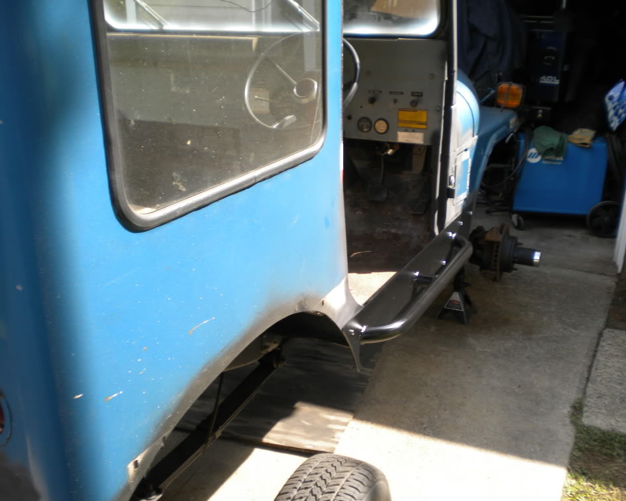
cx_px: 323
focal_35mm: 37
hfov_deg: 49.1
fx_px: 686
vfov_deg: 40.1
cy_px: 251
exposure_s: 1/197
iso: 80
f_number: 3.1
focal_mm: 6.3
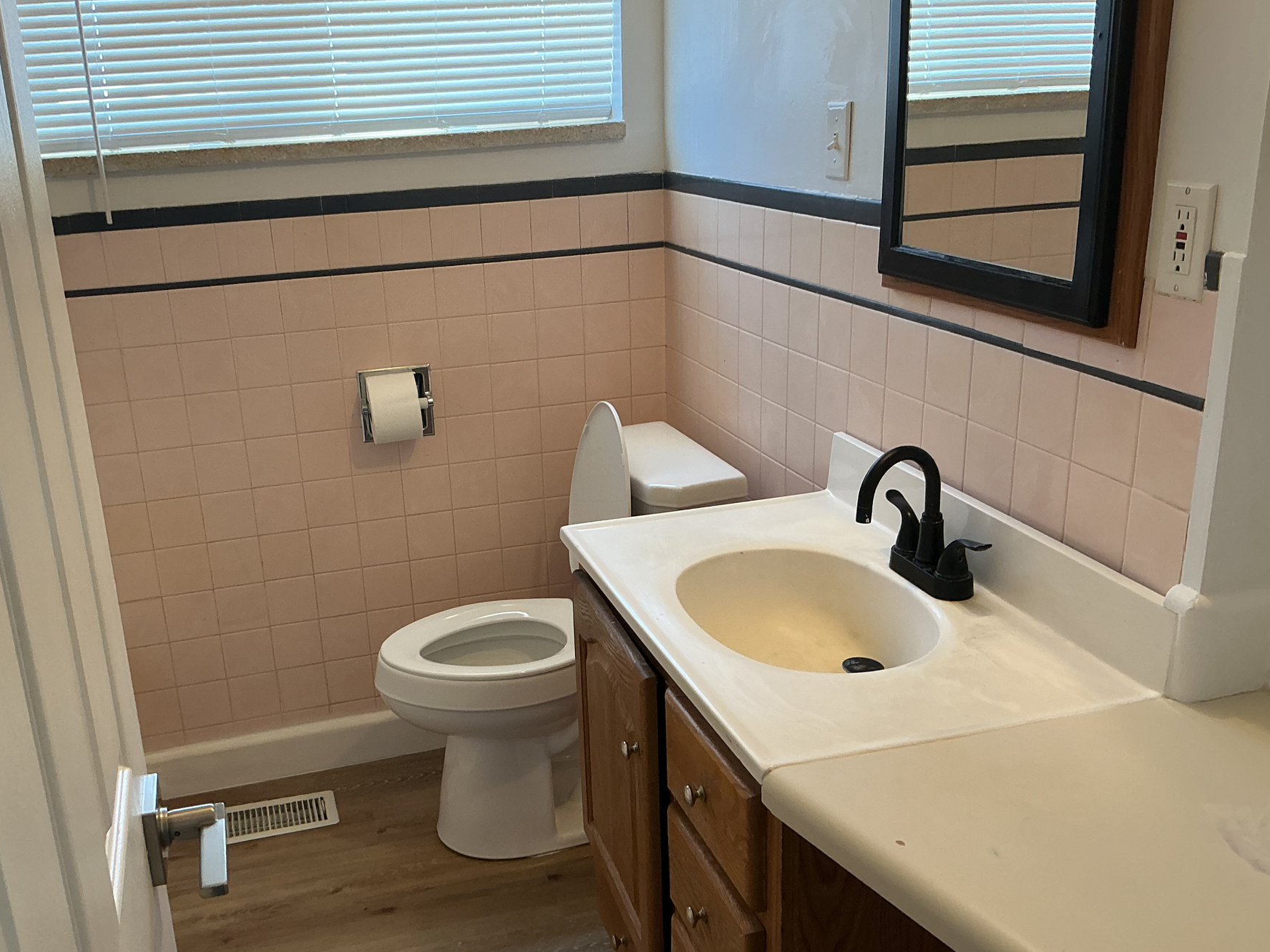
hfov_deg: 53.7
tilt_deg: -18.0
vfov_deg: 41.7
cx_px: 529
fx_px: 1247
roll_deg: +2.7
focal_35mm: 34
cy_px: 536
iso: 50
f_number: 1.8
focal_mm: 3
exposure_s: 1/50
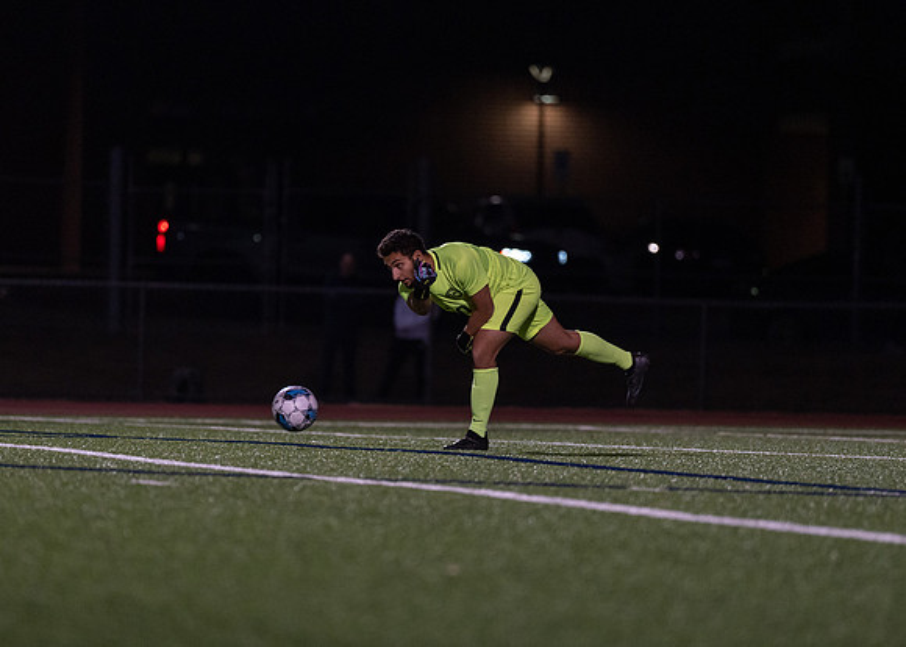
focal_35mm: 278
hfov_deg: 7.2
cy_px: 339
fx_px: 7155
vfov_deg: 5.2
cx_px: 407
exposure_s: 1/1000
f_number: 2.8
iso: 2500
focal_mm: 200
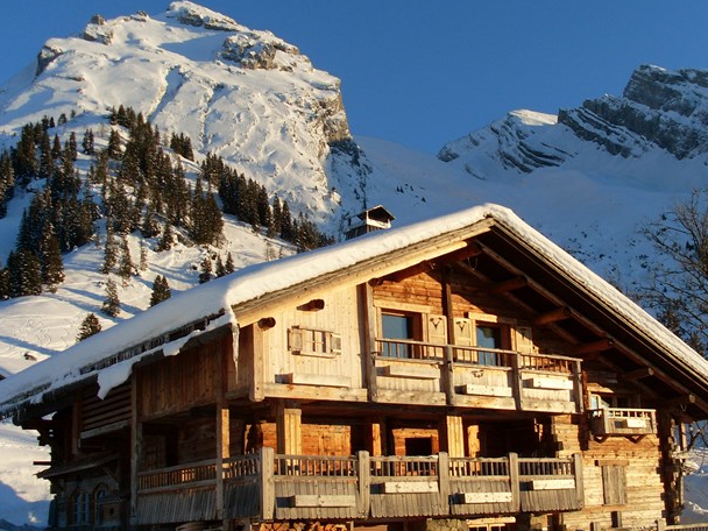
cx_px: 440
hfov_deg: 38.0
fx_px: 1023
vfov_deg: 29.1
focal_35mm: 50
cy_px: 285
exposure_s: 1/180
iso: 80
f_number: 7.7
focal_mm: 6.3
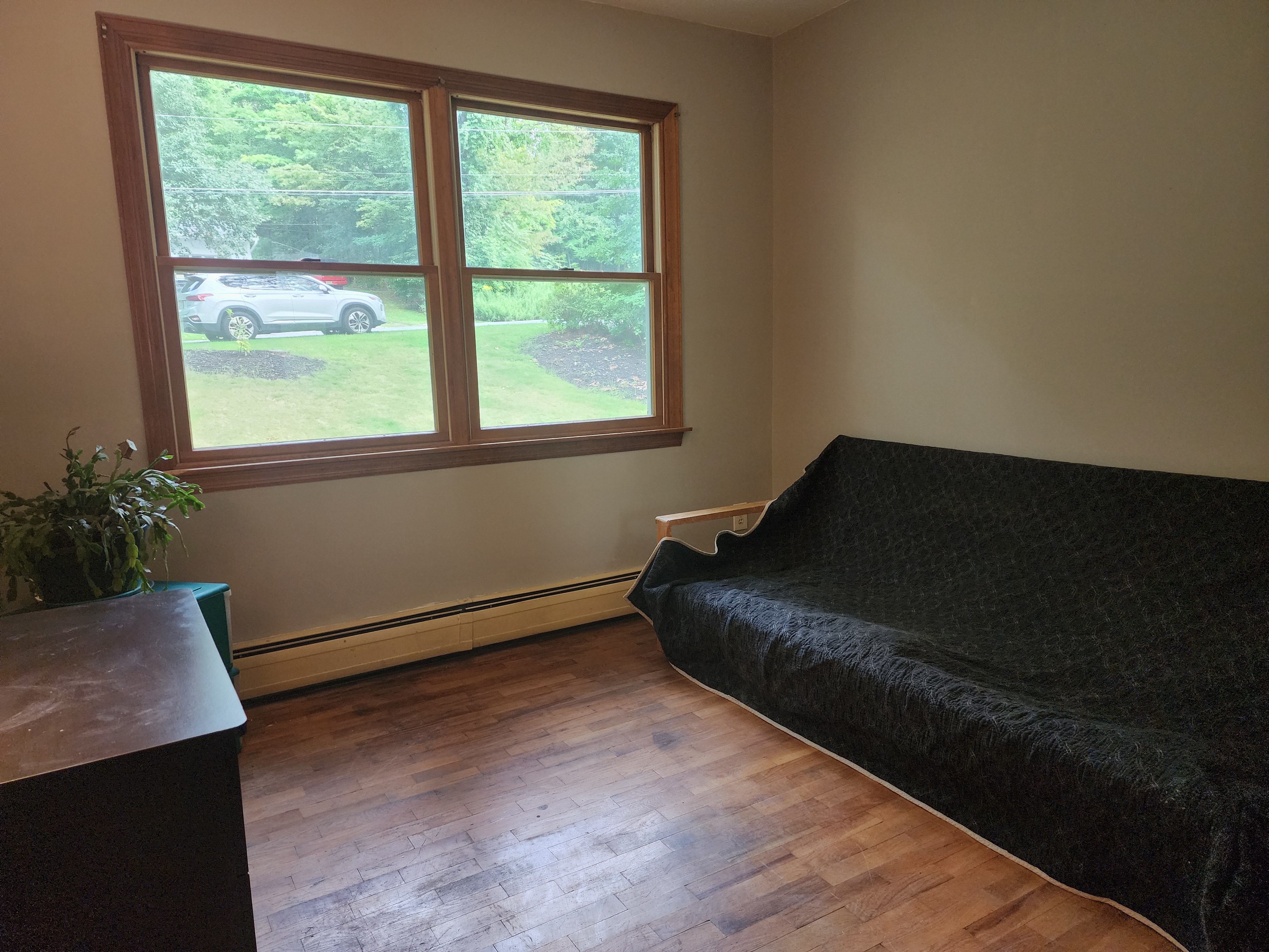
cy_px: 476
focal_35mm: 23
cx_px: 634
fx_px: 843
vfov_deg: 58.9
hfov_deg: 73.9
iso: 400
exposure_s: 1/120
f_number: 1.8
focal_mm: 6.4
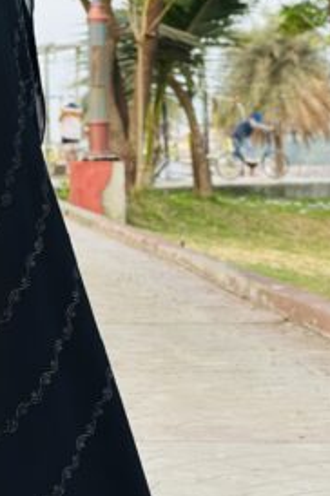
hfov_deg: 9.2
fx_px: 2012
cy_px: 45
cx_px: -134
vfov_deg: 13.9
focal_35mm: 146
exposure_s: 1/121
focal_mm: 6.86
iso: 80
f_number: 1.78
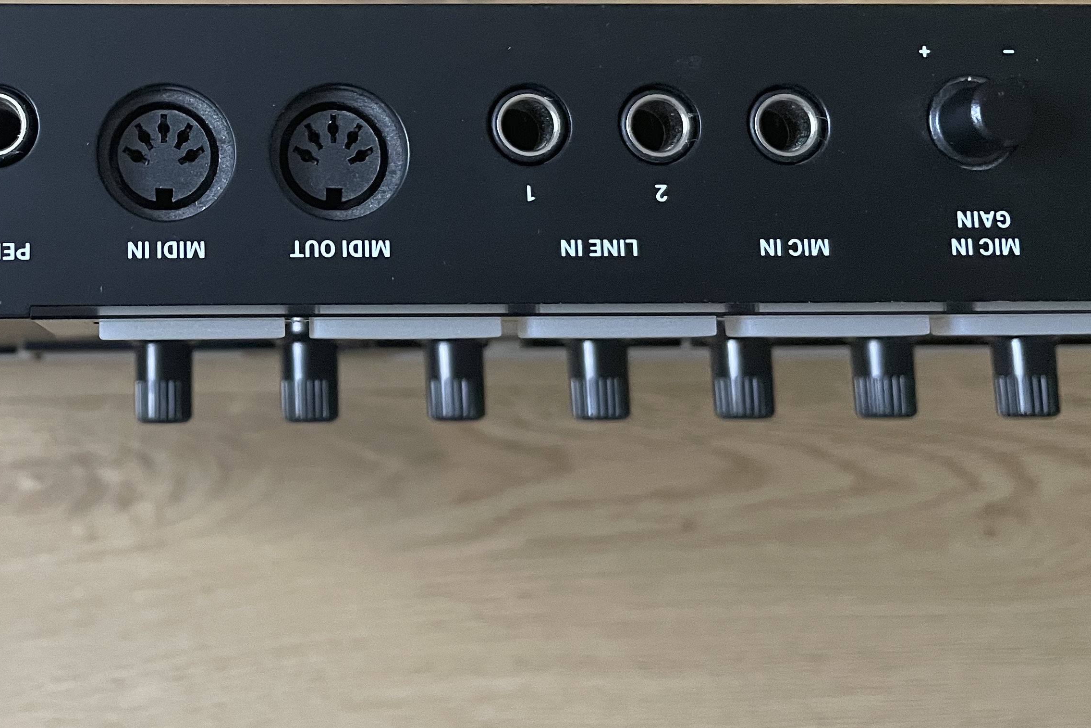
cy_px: 153
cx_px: 195
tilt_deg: -80.6
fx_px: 1455
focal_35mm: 48
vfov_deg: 27.6
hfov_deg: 39.3
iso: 320
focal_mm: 4.2
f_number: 1.6
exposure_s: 1/60
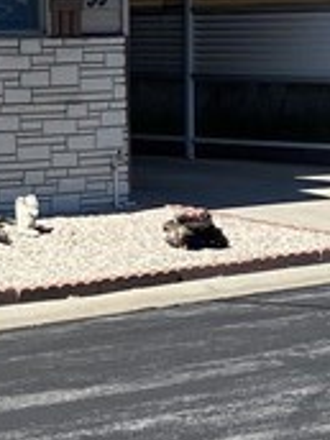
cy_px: 128
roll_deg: -0.6
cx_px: -445
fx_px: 1970
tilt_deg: +0.0
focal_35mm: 155
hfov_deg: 8.7
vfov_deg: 12.7
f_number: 1.8
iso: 32
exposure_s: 1/2890
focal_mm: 4.25
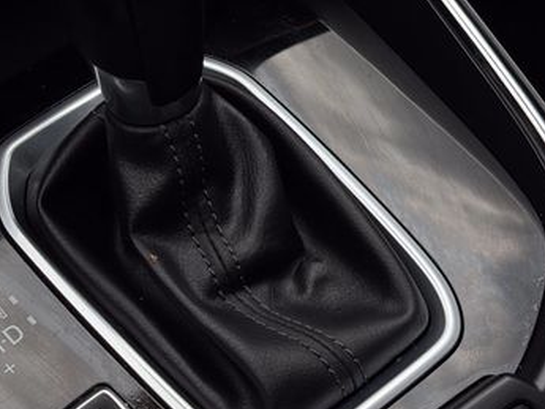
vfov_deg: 16.6
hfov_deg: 21.9
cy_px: 148
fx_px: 1402
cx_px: 164
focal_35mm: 89
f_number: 1.78
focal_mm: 6.76
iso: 64
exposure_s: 1/1366
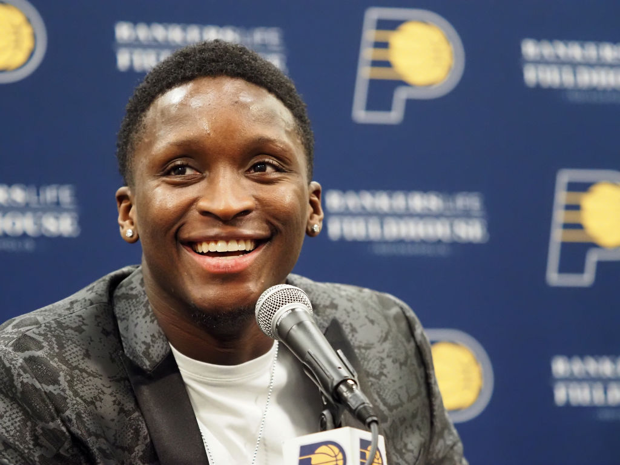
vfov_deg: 9.1
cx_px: 310
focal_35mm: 164
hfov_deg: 12.0
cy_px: 232
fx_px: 2937
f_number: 2.8
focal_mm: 82
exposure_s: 1/320
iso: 5000
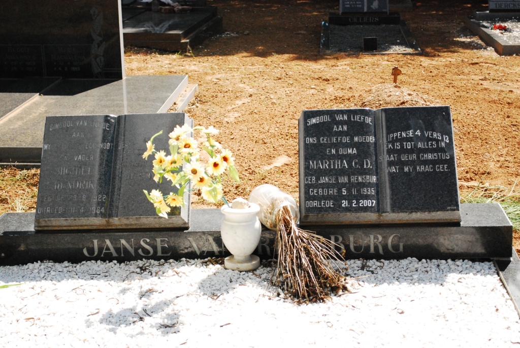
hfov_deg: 31.9
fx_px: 911
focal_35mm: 63
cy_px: 174
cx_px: 260
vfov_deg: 21.6
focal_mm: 42
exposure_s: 1/4000
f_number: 5.3
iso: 1600
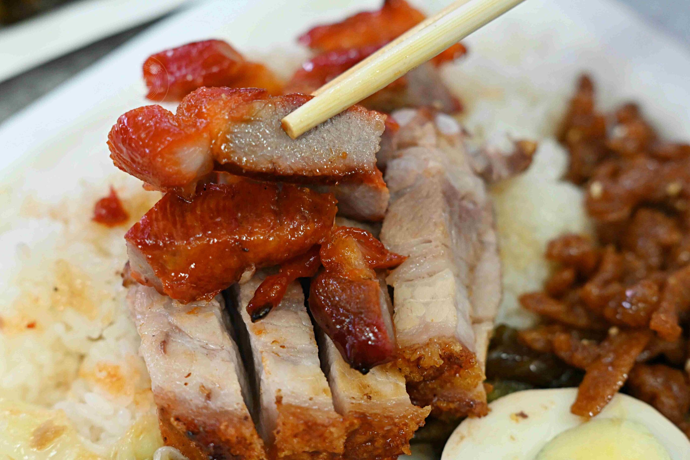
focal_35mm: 75
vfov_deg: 18.2
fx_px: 1437
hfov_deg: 27.0
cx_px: 345
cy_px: 230
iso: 2000
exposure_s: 1/200
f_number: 3.2
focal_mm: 50
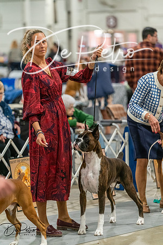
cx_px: 82
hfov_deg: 7.2
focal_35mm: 191
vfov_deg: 10.8
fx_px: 1297
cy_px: 122
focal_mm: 191
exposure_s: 1/250
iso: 6400
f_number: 3.5
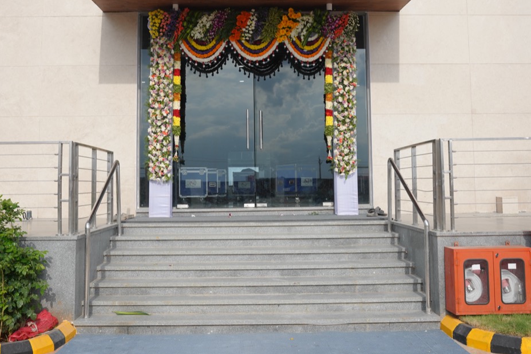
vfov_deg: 32.5
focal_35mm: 41
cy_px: 133
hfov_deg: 47.5
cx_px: 257
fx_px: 604
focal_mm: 29.7
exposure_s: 1/1250
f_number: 5
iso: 320
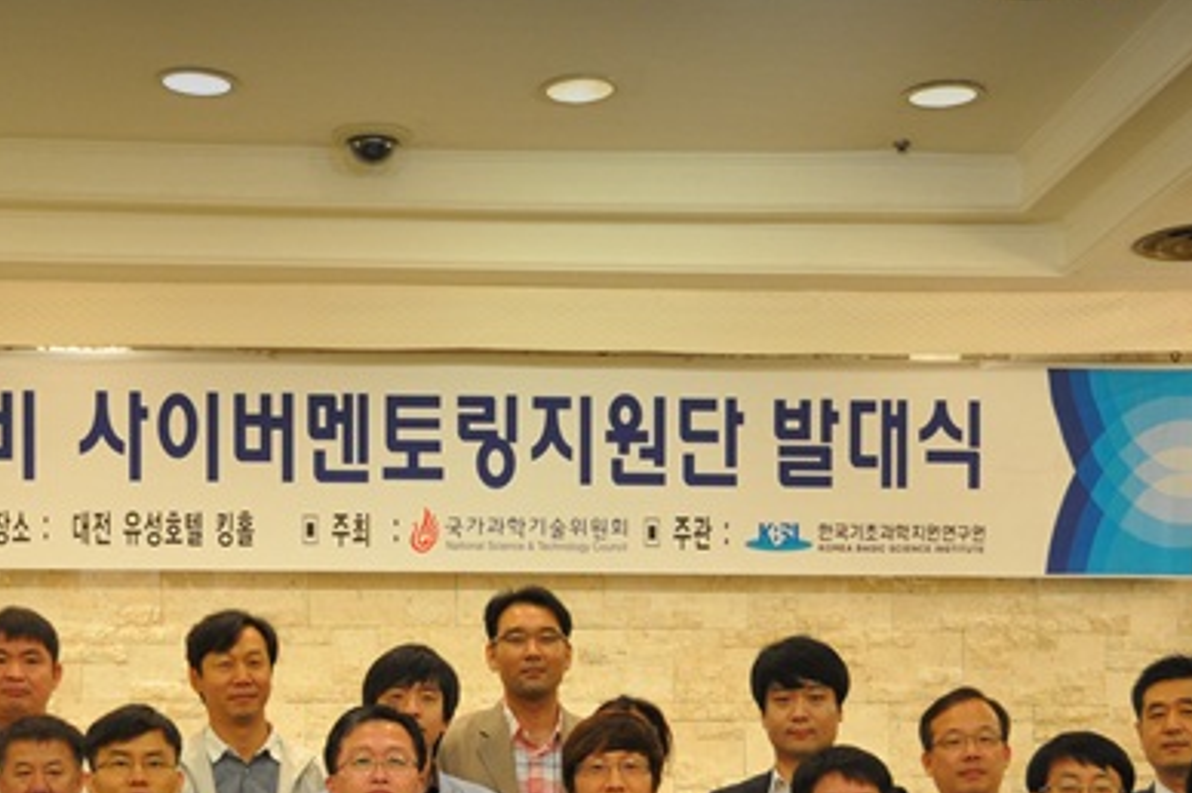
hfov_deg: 23.8
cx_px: 418
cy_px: 950
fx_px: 2812
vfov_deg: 15.5
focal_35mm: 85
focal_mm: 22
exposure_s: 1/20
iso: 400
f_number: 4.5
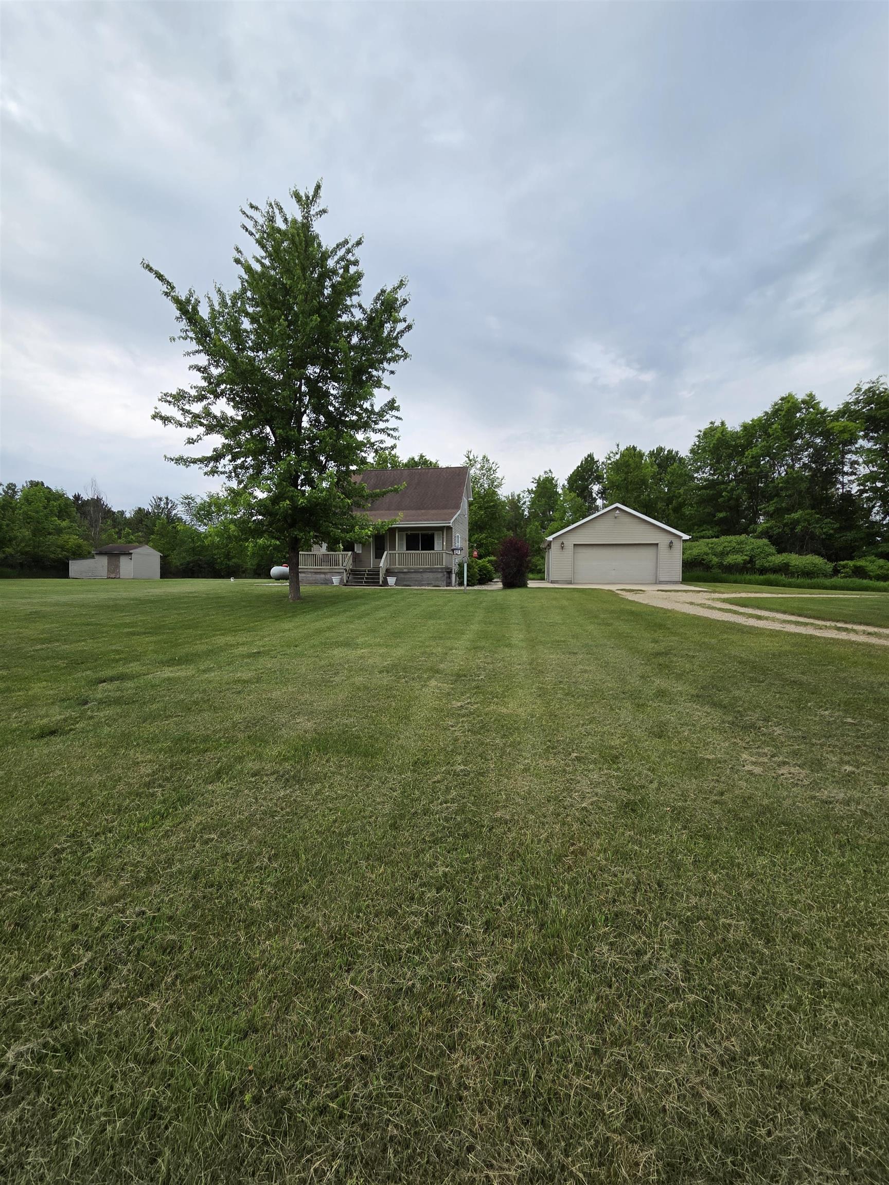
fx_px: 445
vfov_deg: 106.2
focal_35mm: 13
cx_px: 444
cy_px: 592
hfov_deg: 89.9
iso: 50
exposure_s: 1/1297
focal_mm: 2.2
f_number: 2.2
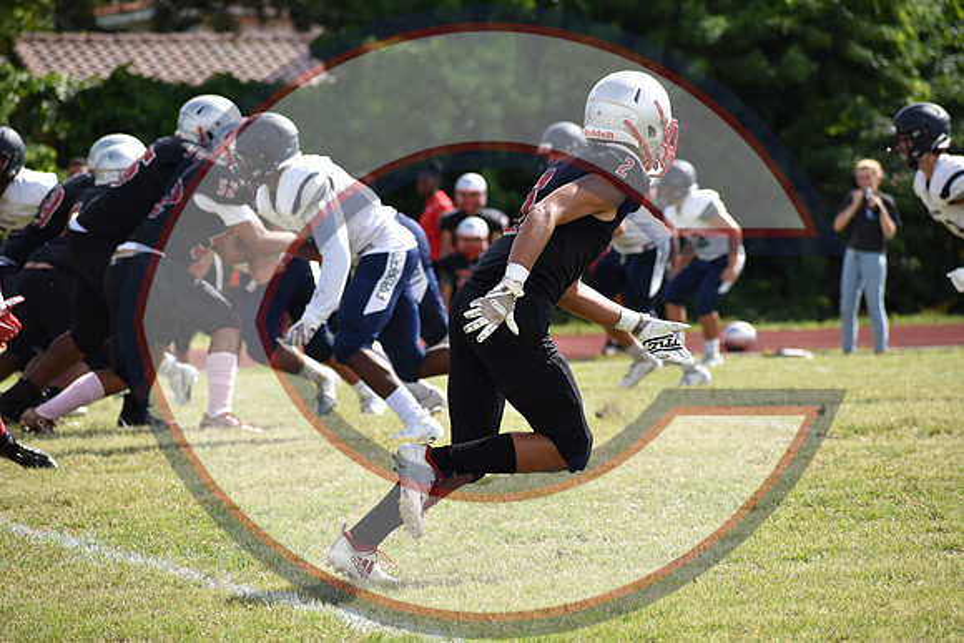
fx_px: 6629
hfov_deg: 8.3
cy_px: 322
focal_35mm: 248
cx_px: 482
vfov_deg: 5.6
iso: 400
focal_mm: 165
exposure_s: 1/1600
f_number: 6.3
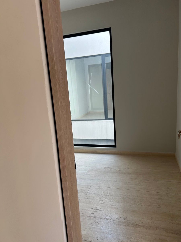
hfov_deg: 53.1
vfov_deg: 67.3
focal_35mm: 26
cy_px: 121
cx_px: 90
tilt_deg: -16.9
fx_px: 181
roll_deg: +10.7
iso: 32
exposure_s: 1/133
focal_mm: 5.7
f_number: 1.5
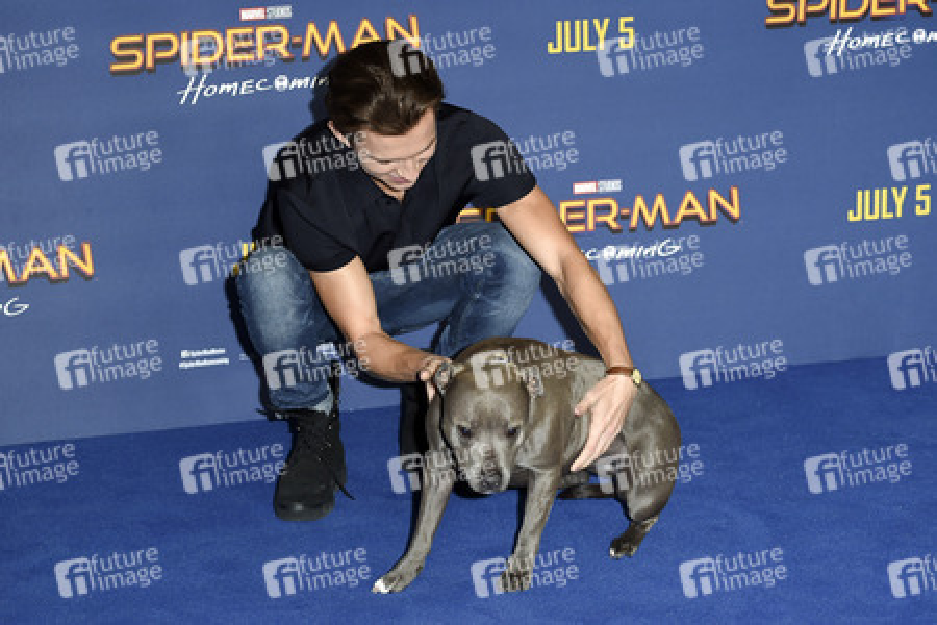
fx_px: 2472
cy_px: 312
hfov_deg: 21.5
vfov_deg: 14.4
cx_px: 468
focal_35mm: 95
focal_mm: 95
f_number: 5.6
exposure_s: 1/250
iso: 1000
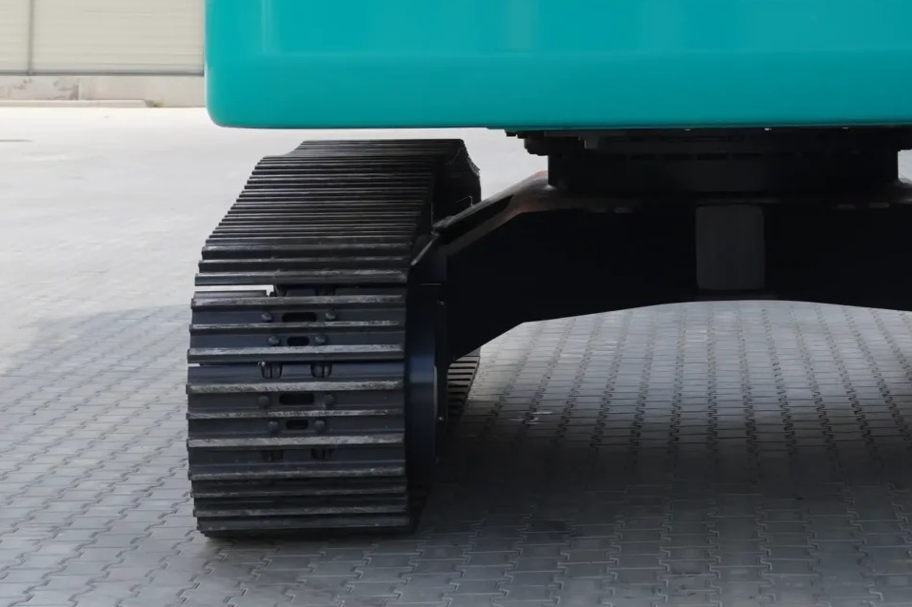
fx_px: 2743
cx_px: 749
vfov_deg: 12.4
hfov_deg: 18.7
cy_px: -75
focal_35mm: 108
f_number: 3.5
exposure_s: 1/125
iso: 100
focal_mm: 27
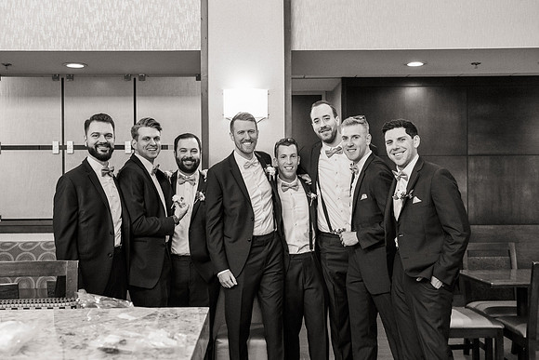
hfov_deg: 45.5
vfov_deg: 31.2
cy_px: 190
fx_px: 643
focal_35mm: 43
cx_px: 261
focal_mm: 38
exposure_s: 1/200
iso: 4000
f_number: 3.5
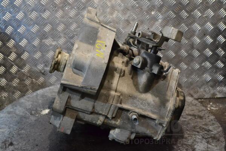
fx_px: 301
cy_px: 76
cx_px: 113
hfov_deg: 41.1
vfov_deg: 28.1
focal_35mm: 48
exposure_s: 1/125
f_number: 5.6
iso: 3200
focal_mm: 32
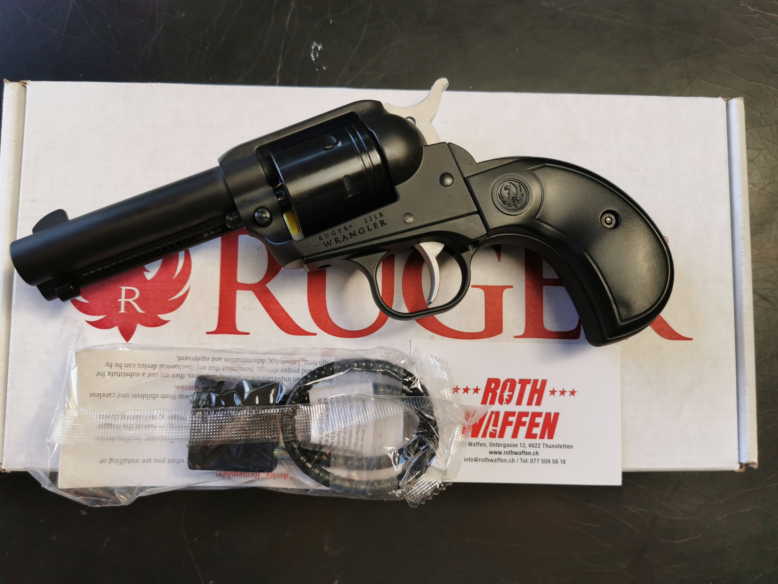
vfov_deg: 51.4
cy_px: 292
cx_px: 389
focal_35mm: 27
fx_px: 607
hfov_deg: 65.3
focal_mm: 5.56
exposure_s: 1/193
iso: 50
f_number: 1.6
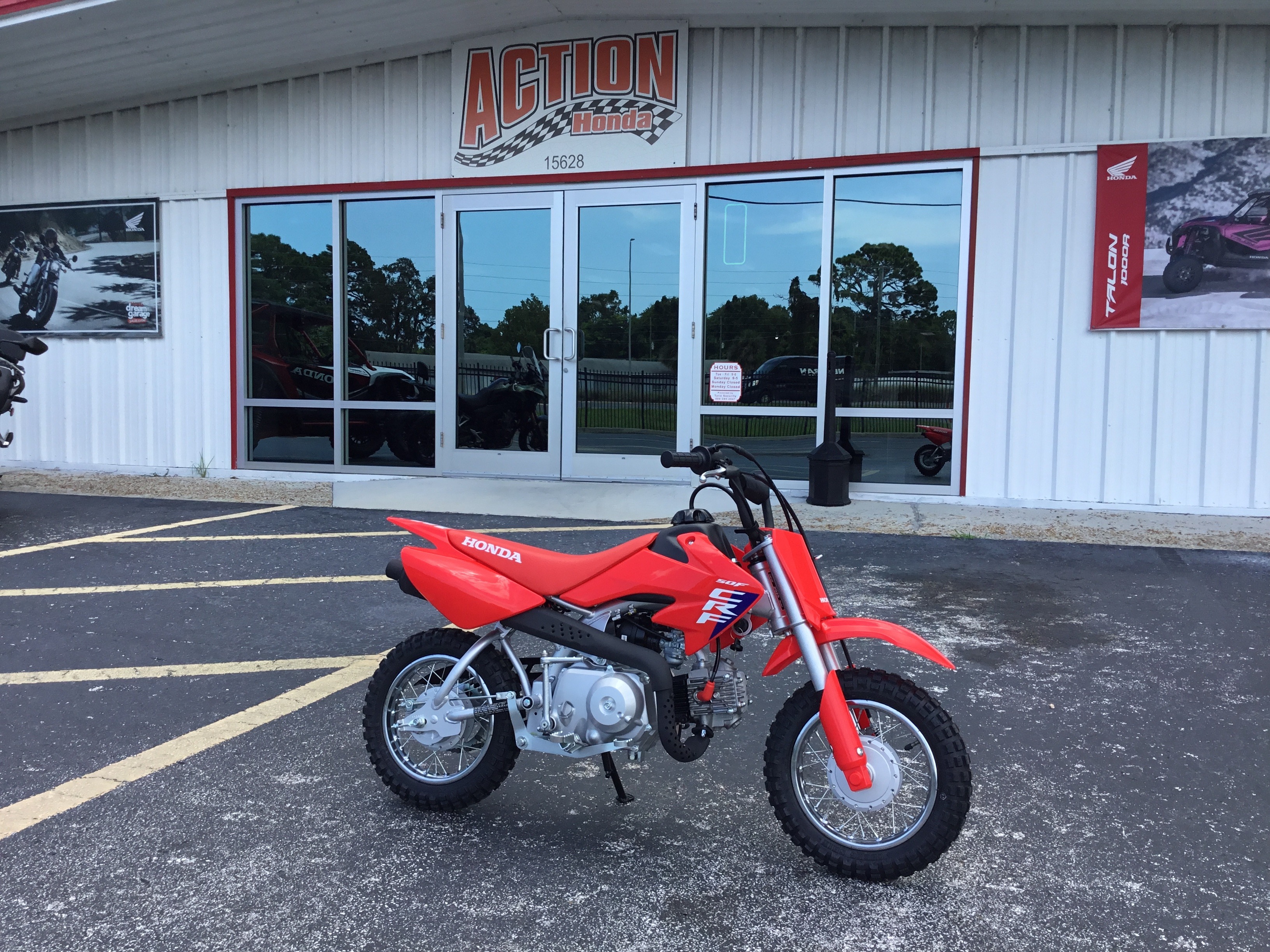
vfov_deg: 45.4
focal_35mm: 31
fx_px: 1137
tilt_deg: -3.3
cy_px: 476
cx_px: 635
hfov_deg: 58.4
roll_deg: -1.4
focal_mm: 3.3
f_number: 2.4
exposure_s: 1/440
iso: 25
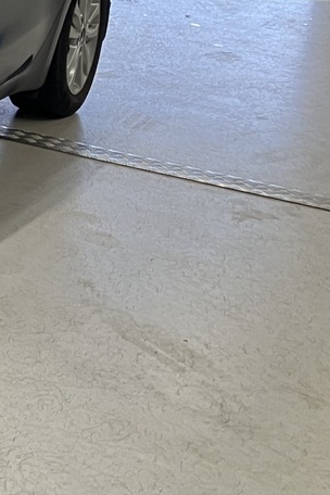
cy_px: 79
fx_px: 1265
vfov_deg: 21.8
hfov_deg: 12.5
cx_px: -397
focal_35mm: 92
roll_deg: -2.4
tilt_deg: -8.4
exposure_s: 1/50
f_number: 1.8
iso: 40
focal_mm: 3.99
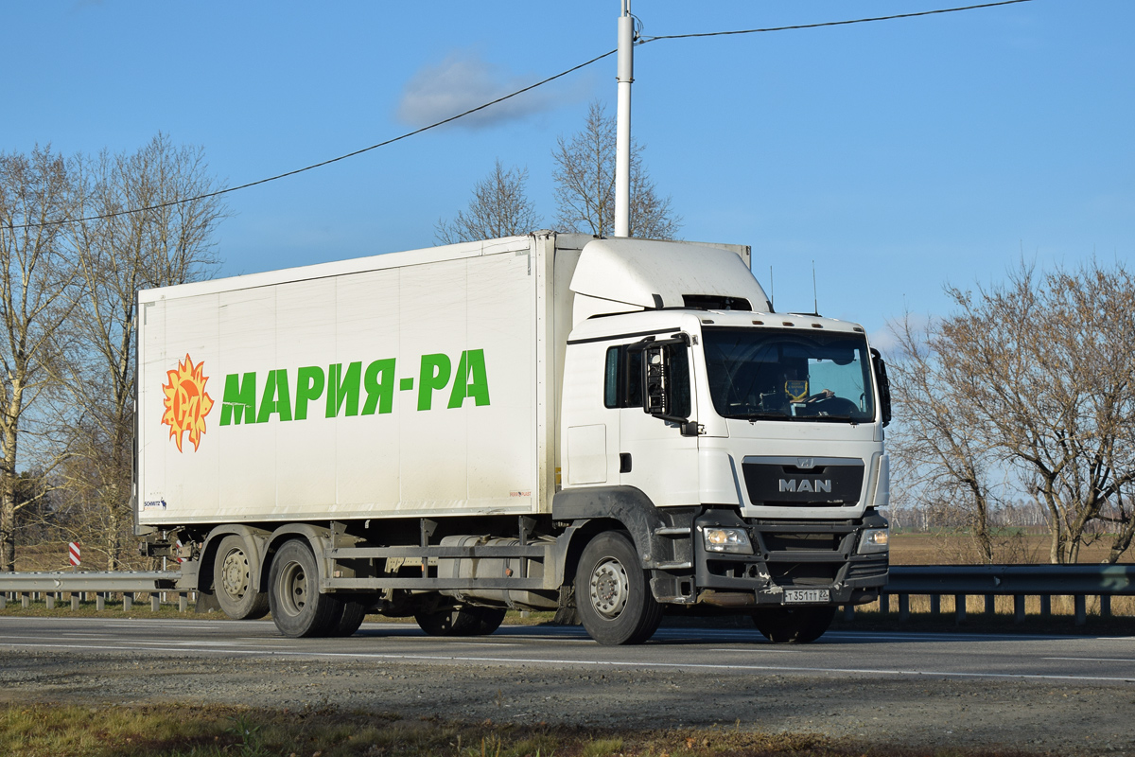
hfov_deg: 24.6
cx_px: 568
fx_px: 2601
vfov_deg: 16.6
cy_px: 378
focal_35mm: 82
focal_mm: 55
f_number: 5.6
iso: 200
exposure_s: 1/1000
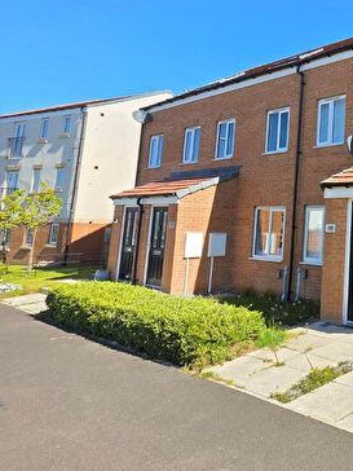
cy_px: 187
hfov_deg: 41.1
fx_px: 340
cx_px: 407
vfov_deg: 68.7
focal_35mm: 25
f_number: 1.9
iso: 40
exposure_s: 1/1339
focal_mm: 2.2
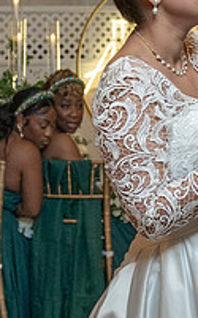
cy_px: 109
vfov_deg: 17.0
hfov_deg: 10.6
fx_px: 1066
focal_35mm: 123
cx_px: 166
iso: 2000
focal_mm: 32
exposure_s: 1/200
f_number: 4
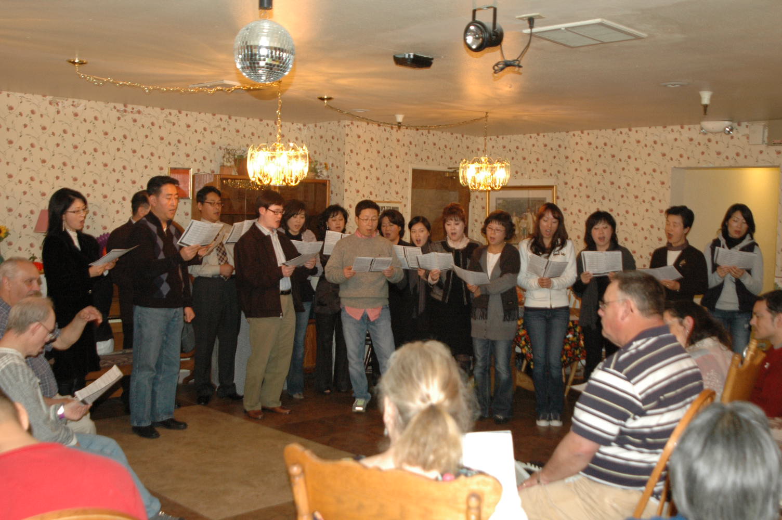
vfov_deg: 34.1
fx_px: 846
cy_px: 260
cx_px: 391
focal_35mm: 39
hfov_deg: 49.6
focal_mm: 26
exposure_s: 1/60
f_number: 4
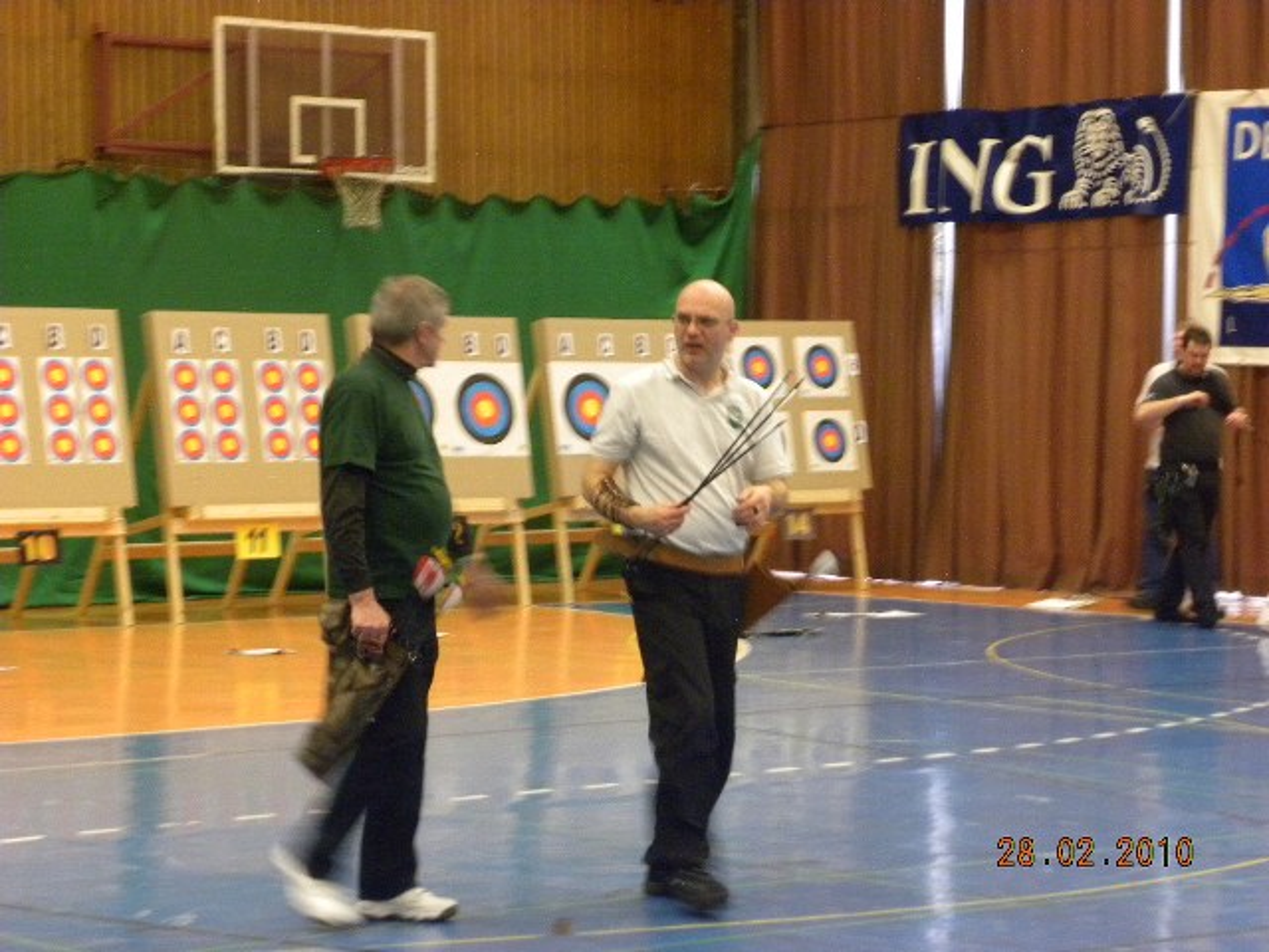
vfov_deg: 14.1
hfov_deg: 18.7
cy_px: 476
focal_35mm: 105
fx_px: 3849
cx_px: 634
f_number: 4
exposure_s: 1/19.1
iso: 400
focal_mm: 18.8
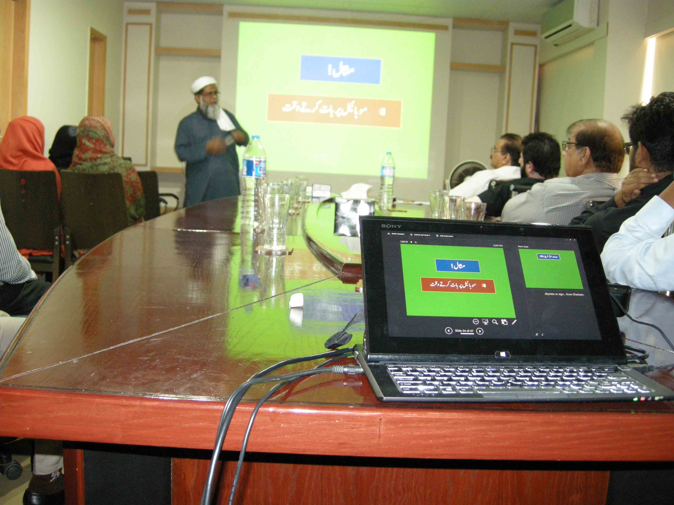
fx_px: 681
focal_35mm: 35
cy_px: 252
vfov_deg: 40.7
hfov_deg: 52.6
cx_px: 337
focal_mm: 7.5
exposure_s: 1/9.6
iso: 400
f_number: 2.7
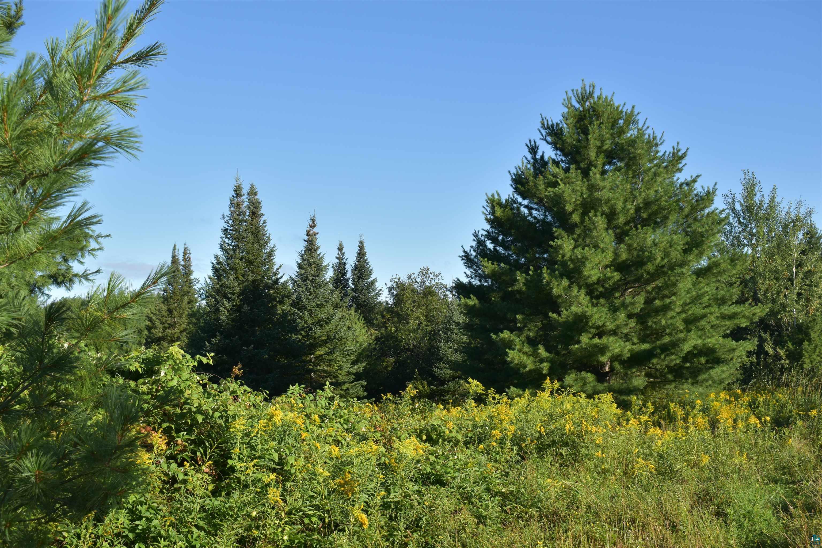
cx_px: 411
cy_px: 274
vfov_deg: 28.9
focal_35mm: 46
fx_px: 1062
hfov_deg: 42.3
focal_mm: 31
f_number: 9
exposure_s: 1/200
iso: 100
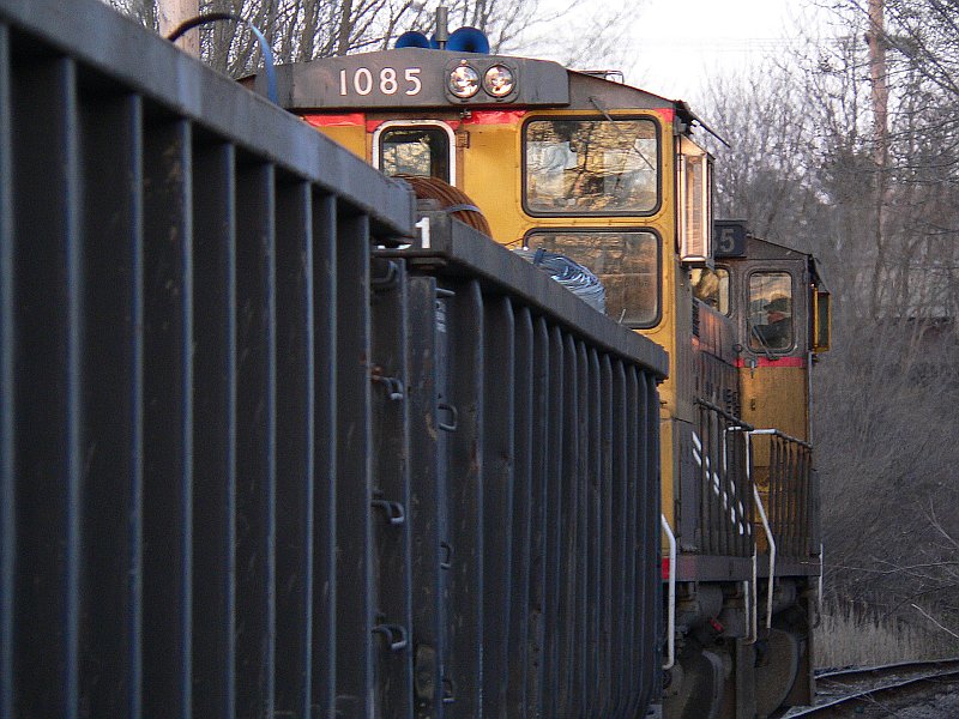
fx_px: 7425
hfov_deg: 7.4
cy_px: 360
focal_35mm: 268
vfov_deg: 5.5
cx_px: 480
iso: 200
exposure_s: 1/60
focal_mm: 44.7
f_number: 2.8
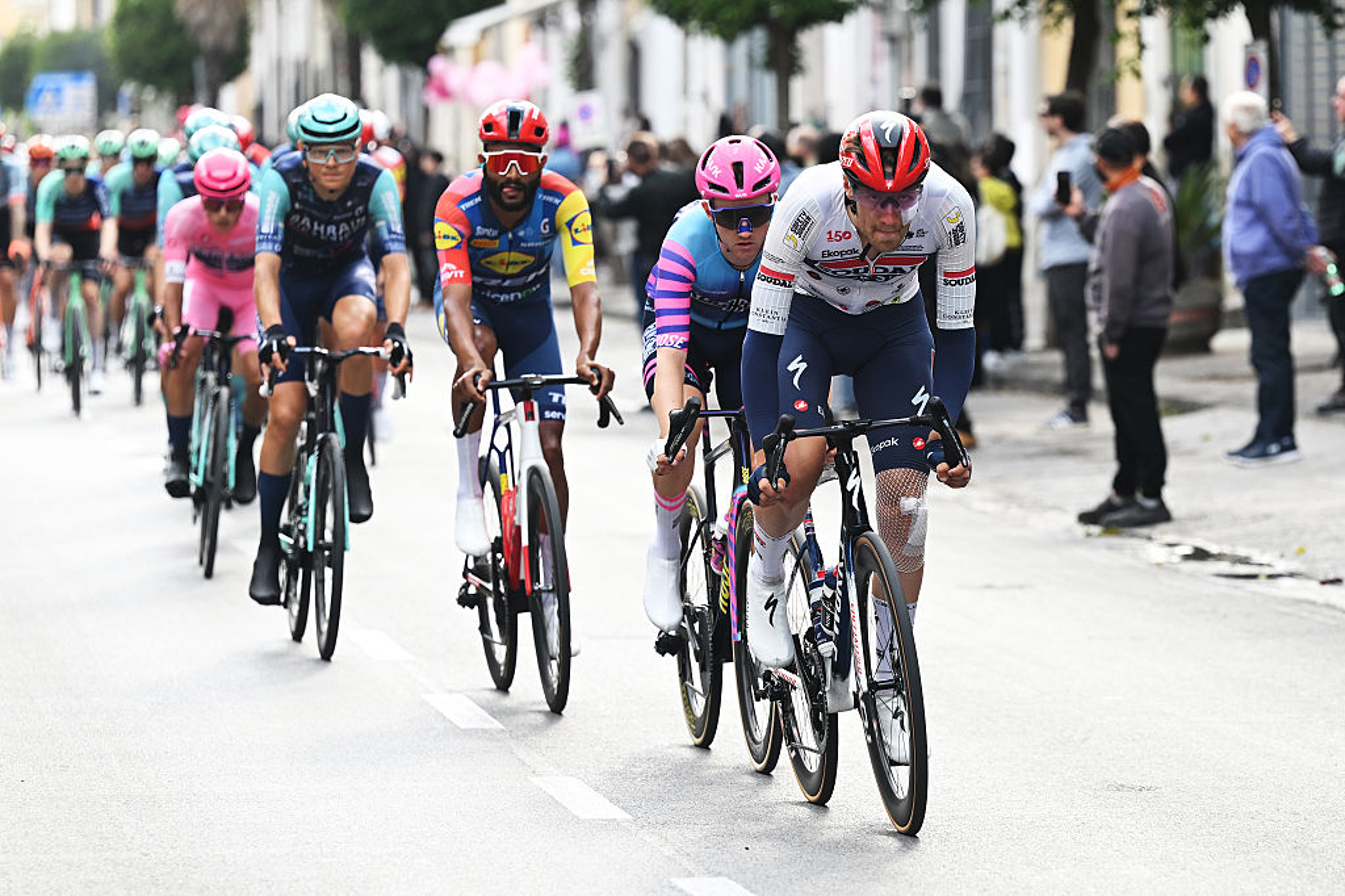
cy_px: 448
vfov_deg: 6.3
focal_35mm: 217
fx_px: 8104
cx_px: 672
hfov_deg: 9.5
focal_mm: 145
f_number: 3.2
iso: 320
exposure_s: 1/800
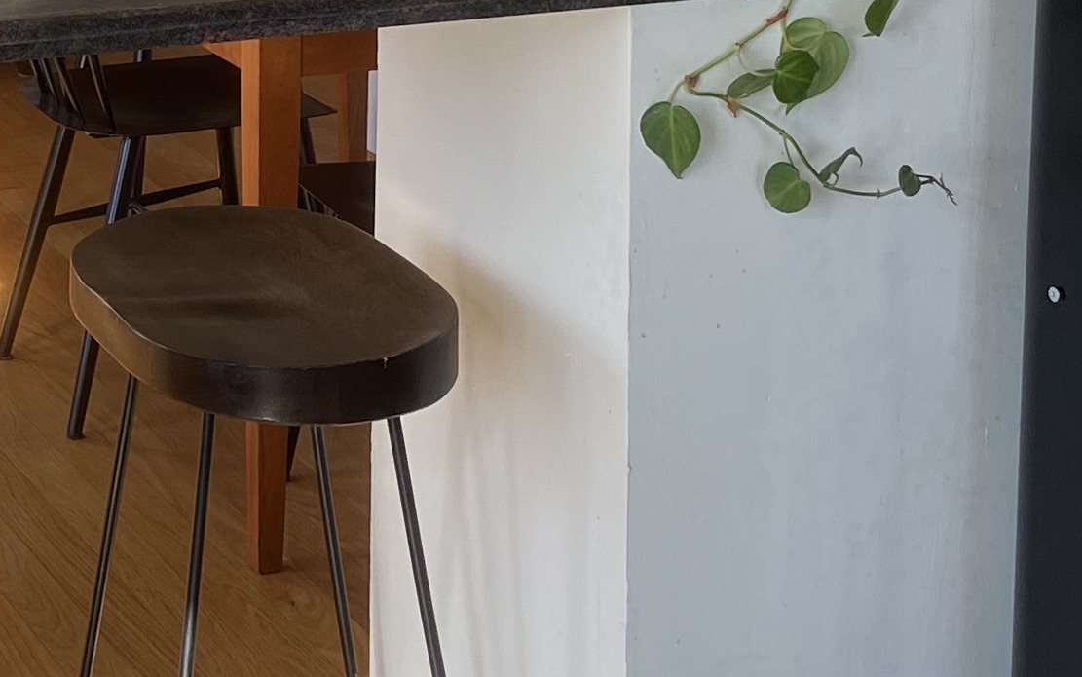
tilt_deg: -9.8
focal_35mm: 100
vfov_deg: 12.7
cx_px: -8
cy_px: -186
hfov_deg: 20.1
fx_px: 2950
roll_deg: +0.5
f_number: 1.8
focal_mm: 4.25
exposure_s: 1/121
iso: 40
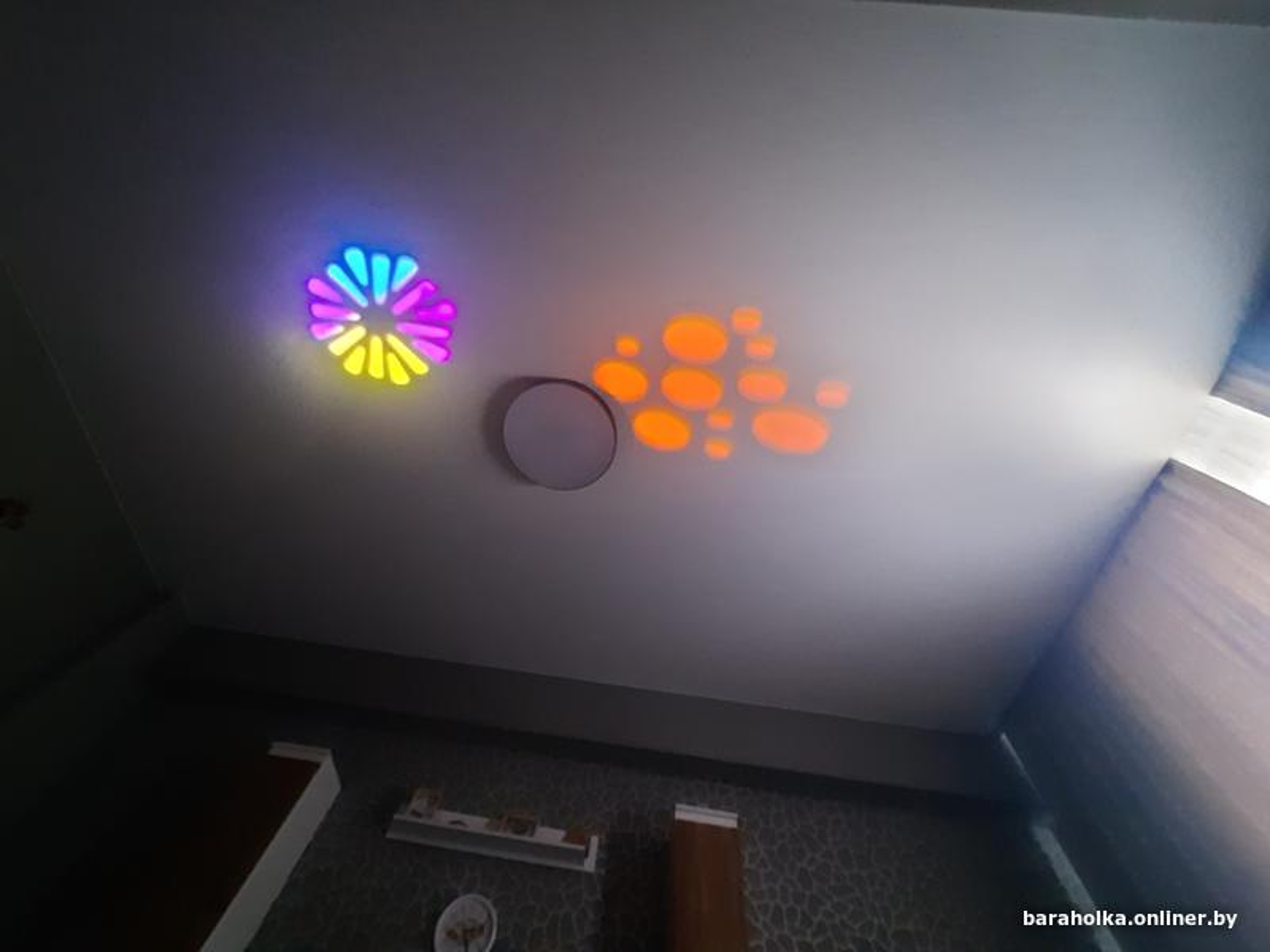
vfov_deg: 89.9
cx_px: 635
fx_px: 477
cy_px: 476
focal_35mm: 13
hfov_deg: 106.2
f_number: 2.2
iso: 640
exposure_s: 1/20
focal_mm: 1.42
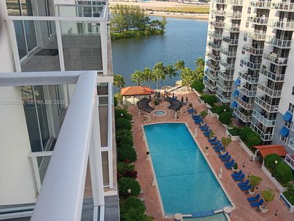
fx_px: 264
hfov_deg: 58.0
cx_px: 173
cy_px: 103
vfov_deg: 45.5
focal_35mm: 31
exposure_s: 1/250
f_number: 1.8
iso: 20
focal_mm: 3.98
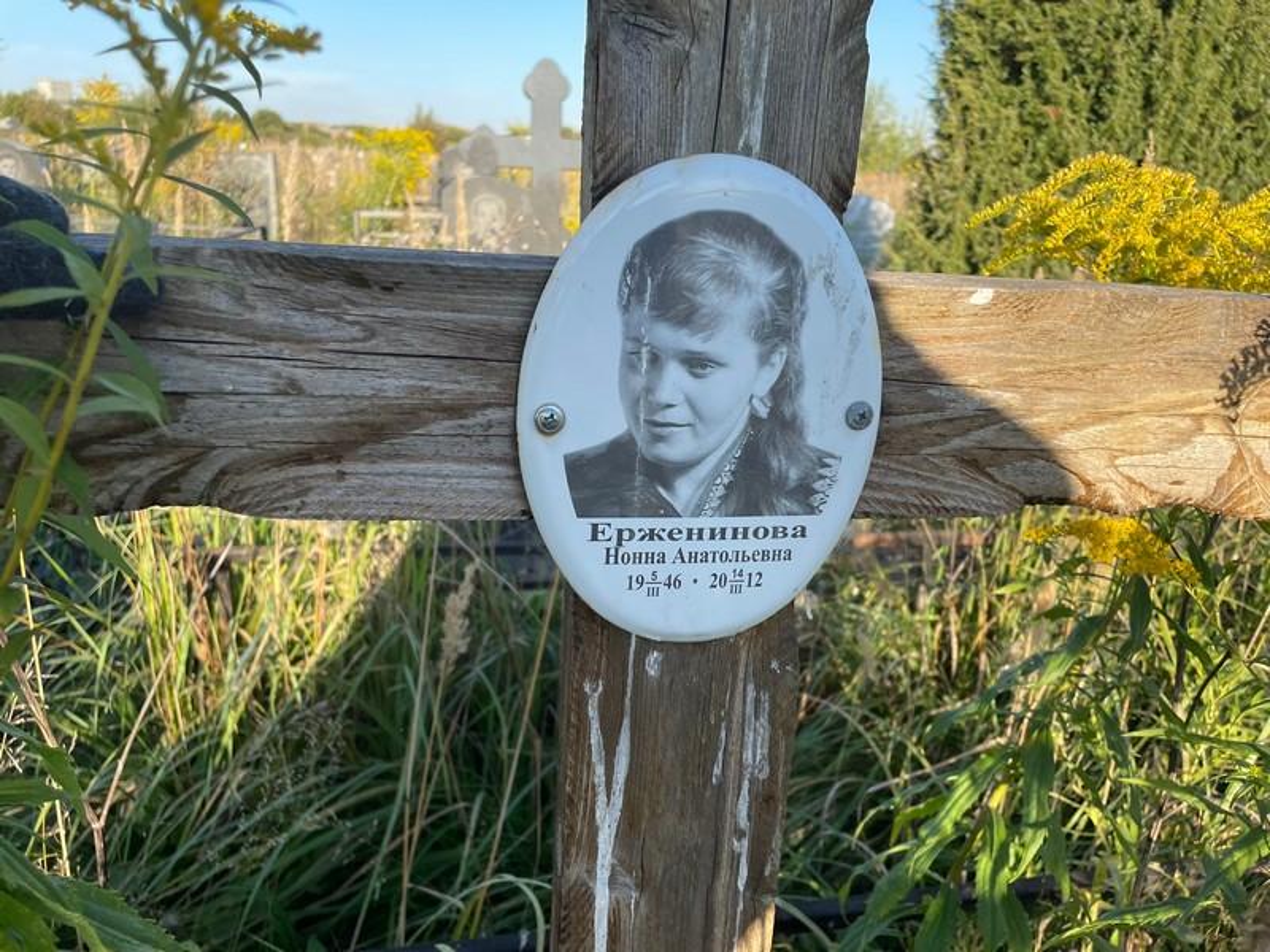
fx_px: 954
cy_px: 476
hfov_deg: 67.3
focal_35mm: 26
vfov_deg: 53.1
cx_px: 635
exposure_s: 1/744
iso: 32
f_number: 1.6
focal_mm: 4.2
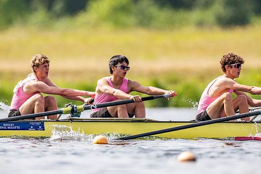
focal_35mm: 900
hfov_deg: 2.3
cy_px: 87
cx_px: 130
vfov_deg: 1.5
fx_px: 6521
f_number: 4
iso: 200
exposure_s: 1/2500
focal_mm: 600
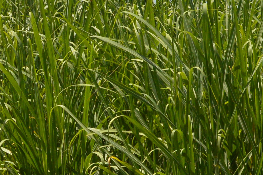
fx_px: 1774
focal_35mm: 243
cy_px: 197
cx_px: -22
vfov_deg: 5.6
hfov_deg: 8.4
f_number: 11
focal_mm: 38
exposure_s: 1/500
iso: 320
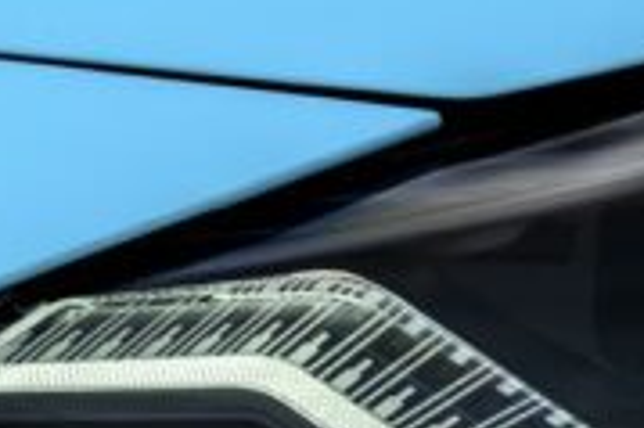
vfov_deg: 3.3
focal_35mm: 420
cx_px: 194
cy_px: 390
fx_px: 7506
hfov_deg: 4.9
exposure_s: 1/160
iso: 200
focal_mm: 103
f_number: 9
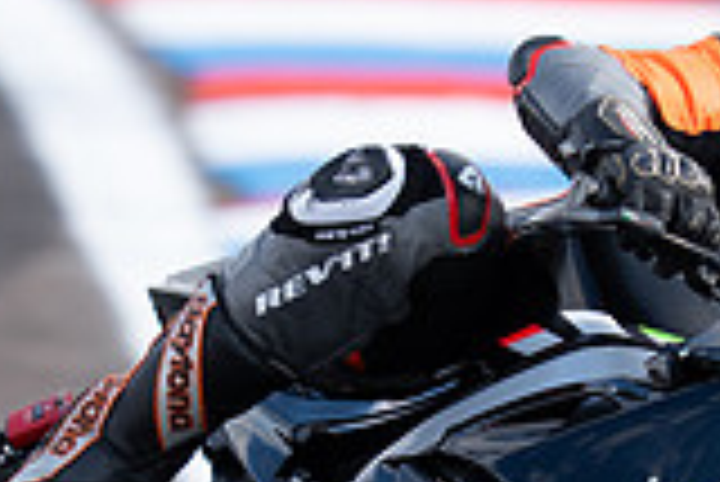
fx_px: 34130
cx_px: 430
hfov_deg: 1.2
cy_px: 444
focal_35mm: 1705
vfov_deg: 0.8
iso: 100
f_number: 2.8
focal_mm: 400
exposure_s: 1/500
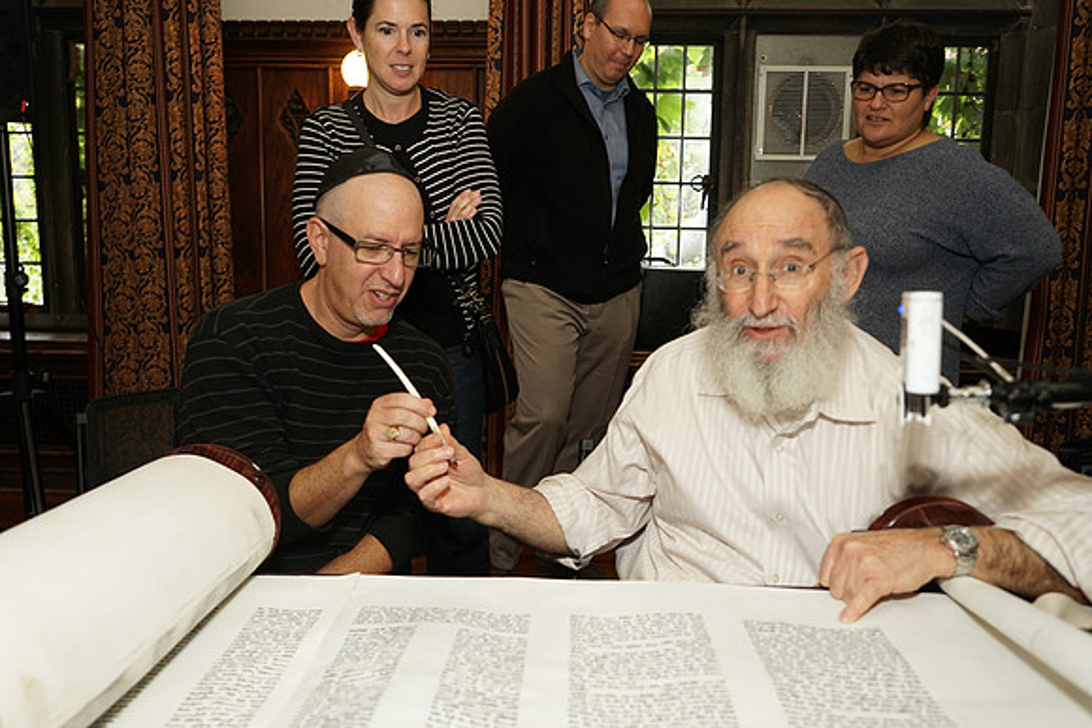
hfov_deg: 63.6
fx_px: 880
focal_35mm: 29
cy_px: 364
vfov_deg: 45.0
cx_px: 546
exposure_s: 1/80
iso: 500
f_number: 4.5
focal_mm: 29
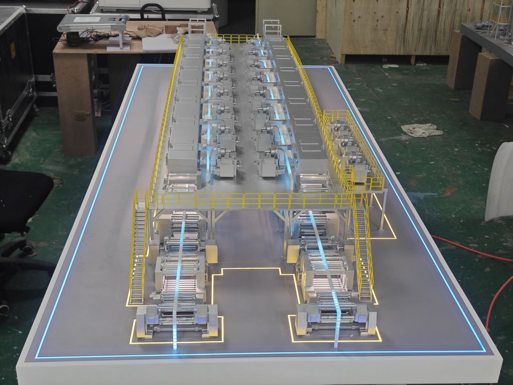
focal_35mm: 46
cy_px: 192
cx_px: 256
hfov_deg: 41.2
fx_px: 682
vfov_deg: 31.5
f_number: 1.9
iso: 200
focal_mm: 8.7
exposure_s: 1/100
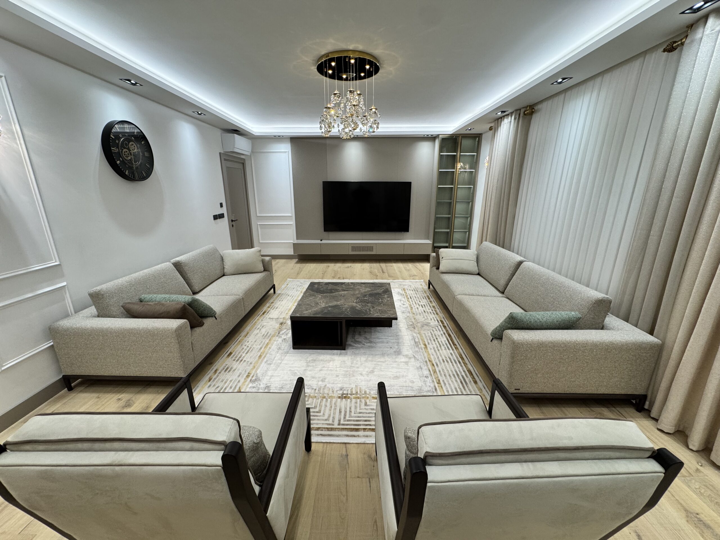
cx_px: 360
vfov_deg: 85.7
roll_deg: +0.1
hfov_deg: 102.1
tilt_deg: -17.3
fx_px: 291
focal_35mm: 14
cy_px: 270
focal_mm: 2.22
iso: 160
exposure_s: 1/100
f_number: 2.2
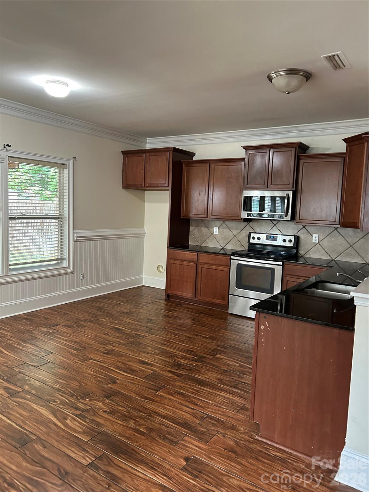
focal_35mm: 26
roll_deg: -4.1
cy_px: 246
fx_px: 370
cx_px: 184
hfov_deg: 53.1
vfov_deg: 67.3
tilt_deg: -4.0
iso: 400
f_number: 1.5
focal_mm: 5.7
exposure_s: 1/60
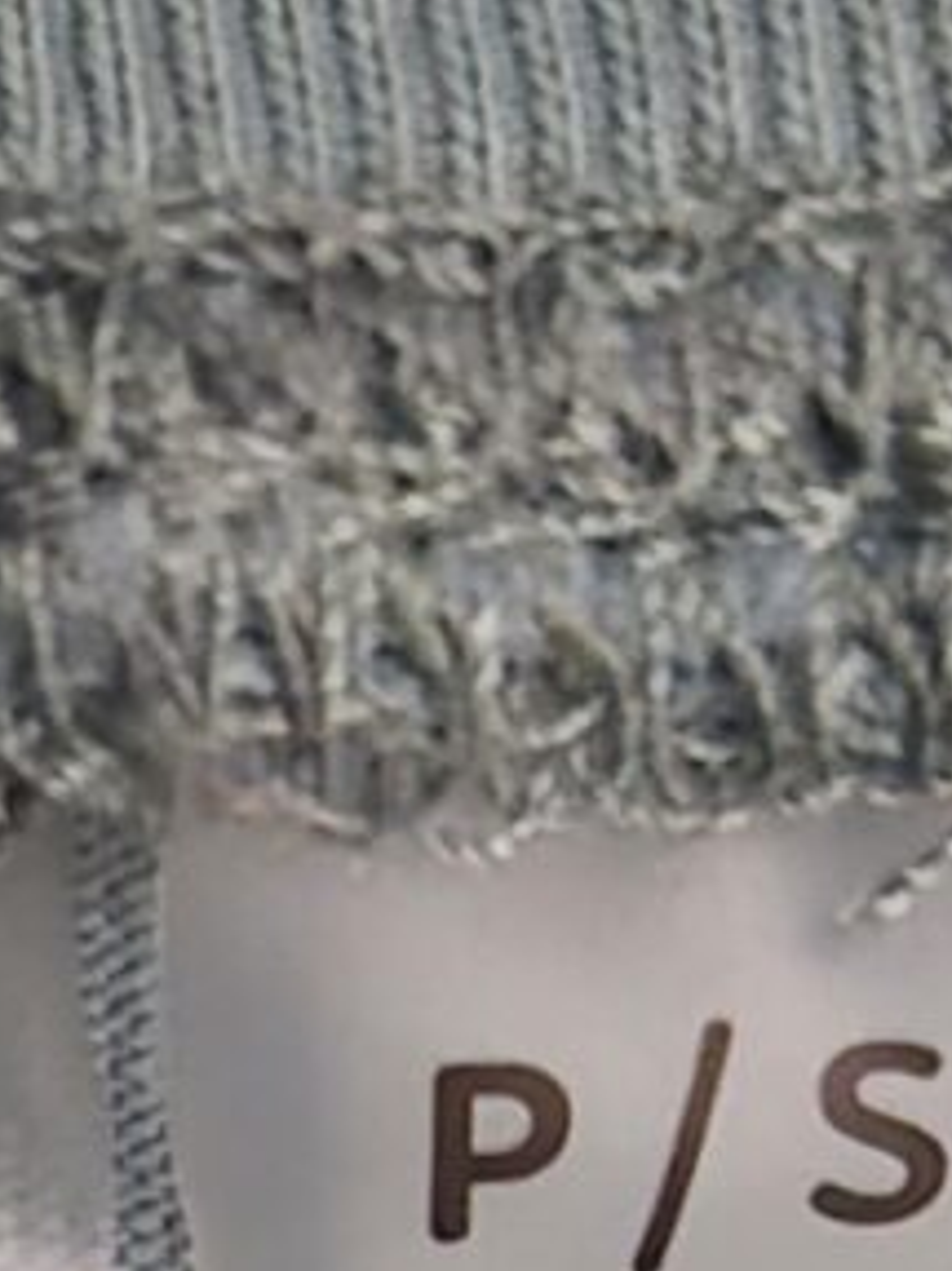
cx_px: 53
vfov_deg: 11.0
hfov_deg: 9.0
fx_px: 6018
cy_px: 2533
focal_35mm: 164
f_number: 1.8
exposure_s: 1/17.2
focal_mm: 5.4
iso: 2500
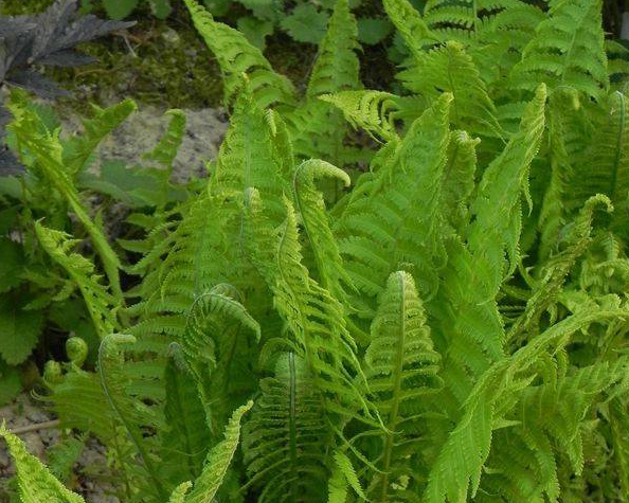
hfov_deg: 14.0
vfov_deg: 11.1
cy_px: 420
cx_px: 317
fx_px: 2569
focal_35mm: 138
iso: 160
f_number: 4.5
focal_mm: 18.8
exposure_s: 1/15
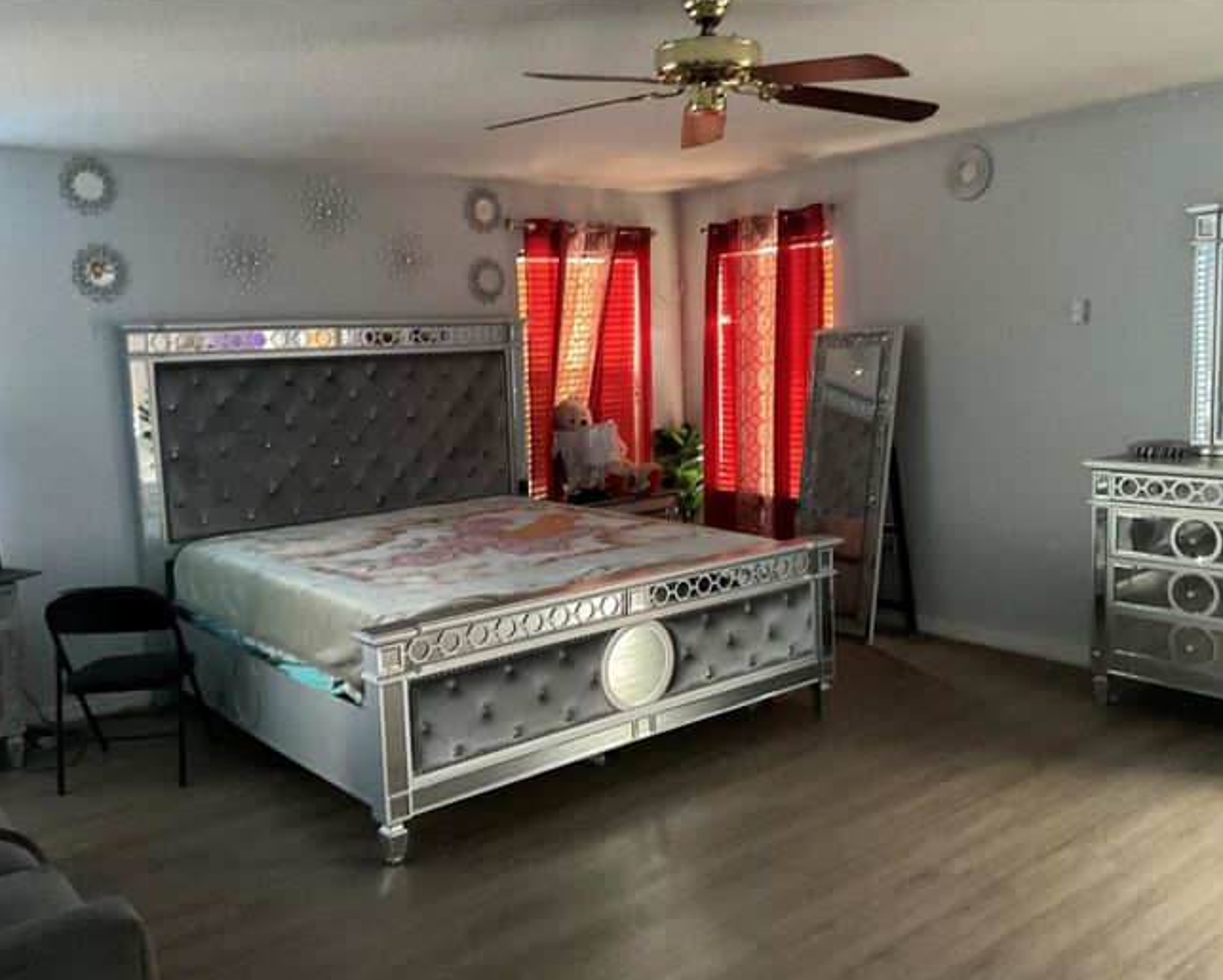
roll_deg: +2.3
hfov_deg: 57.2
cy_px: 493
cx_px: 606
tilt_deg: -7.3
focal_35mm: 31
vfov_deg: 47.1
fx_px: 1123
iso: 500
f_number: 1.8
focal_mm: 3
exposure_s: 1/24
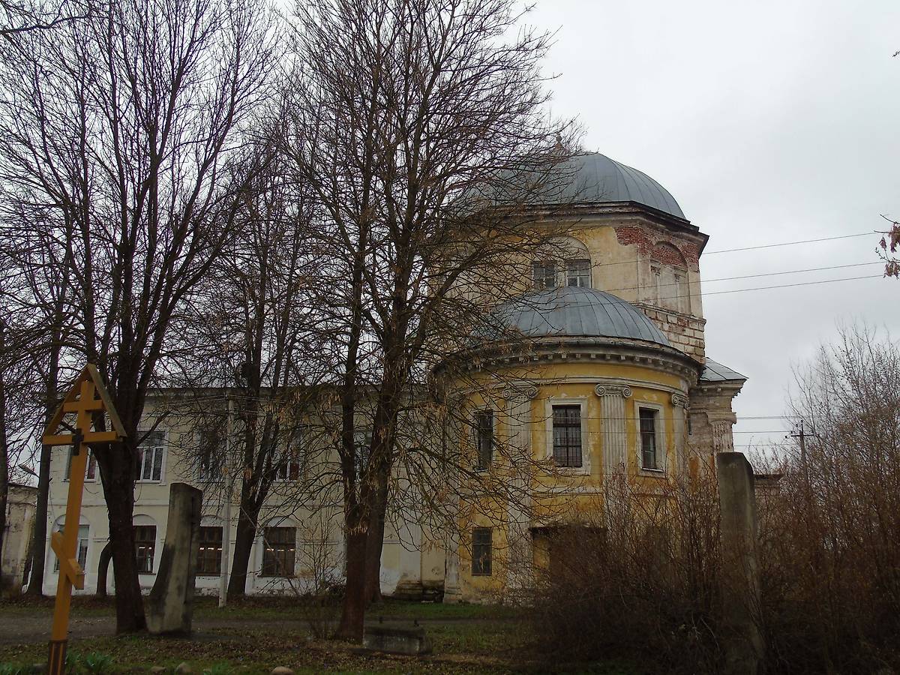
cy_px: 338
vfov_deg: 48.2
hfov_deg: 61.7
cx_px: 450
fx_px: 754
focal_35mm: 29
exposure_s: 1/500
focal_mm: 5.2
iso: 80
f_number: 3.6
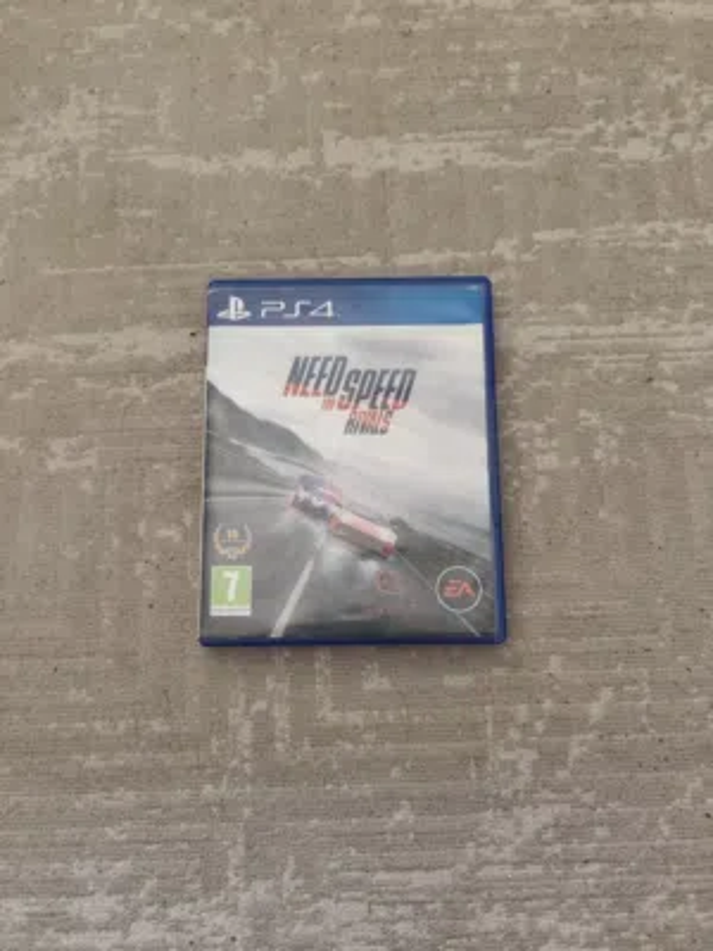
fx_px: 632
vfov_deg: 73.9
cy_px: 476
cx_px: 356
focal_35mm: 23
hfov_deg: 58.9
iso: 1600
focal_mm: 6.19
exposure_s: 1/33.3
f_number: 1.65
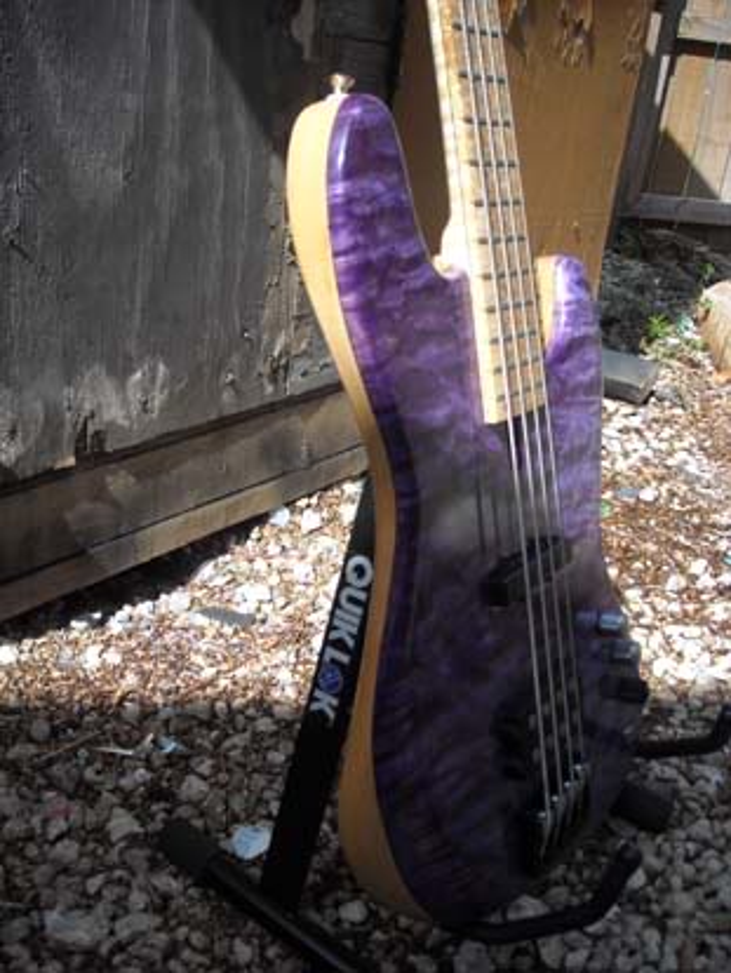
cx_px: 366
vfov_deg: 52.6
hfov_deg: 40.7
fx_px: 984
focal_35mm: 35
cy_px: 486
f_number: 5.6
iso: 64
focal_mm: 5.7
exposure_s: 1/148
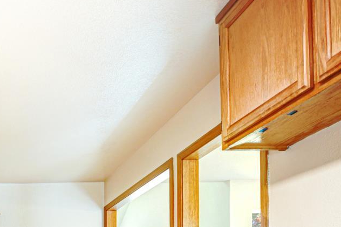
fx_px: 360
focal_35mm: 38
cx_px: 1
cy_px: 262
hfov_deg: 43.5
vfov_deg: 30.5
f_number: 4
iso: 100
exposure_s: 1/60
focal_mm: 11
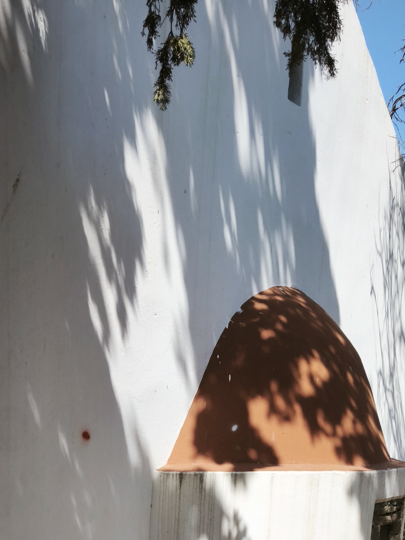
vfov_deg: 35.4
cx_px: 229
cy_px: 553
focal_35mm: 48
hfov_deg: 30.2
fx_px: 749
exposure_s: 1/2056
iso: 80
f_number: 1.7
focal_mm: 5.35
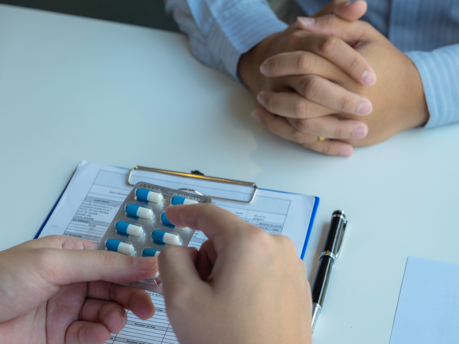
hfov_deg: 28.9
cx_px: 255
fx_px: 888
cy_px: 171
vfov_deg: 21.9
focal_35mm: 67
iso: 400
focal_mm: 40.7
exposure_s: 1/125
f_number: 4
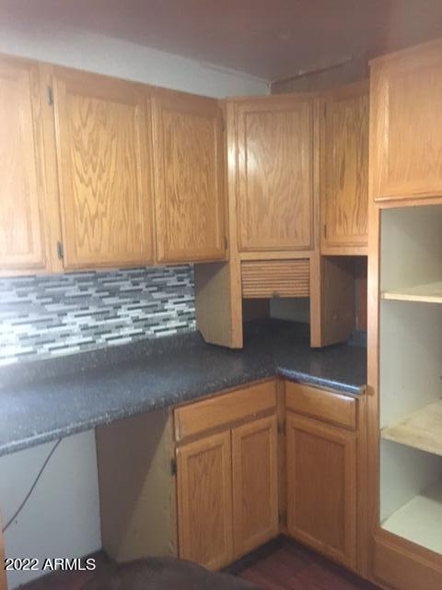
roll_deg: +1.8
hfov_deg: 48.2
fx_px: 494
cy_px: 295
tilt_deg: -4.4
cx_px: 221
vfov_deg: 61.7
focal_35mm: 29
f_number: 2.2
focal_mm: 4.15
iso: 320
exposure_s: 1/15
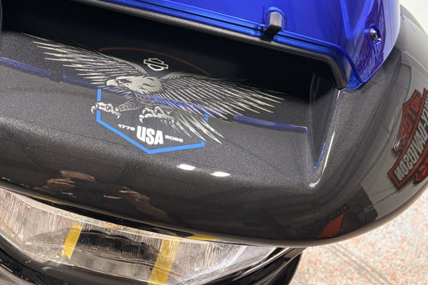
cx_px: 127
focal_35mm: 55
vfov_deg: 23.8
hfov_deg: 35.7
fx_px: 654
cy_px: 17
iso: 64
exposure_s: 1/120
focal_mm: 5.96
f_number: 1.6
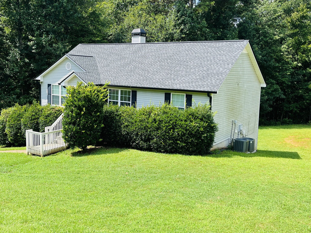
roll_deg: -1.0
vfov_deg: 36.8
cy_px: 103
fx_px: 350
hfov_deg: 47.4
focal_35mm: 39
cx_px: 114
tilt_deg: -7.2
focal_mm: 5.1
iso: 50
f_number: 1.6
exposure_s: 1/1517
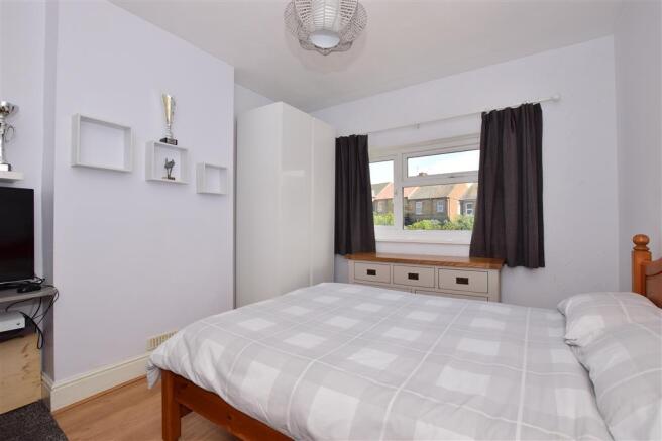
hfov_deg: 100.4
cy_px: 220
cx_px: 331
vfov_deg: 77.3
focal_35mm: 15
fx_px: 276
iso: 320
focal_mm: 10
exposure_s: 1/200
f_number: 14
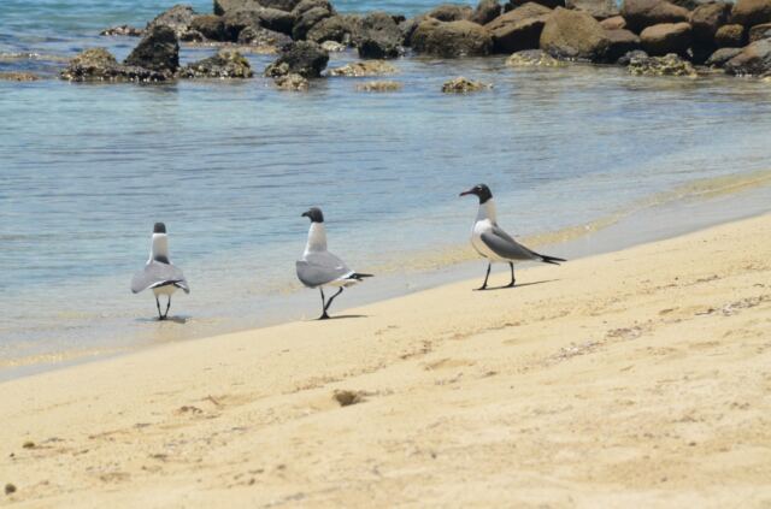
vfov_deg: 4.6
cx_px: 386
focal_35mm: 300
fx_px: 6408
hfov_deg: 6.9
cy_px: 254
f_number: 16
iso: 200
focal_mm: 200
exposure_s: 1/320
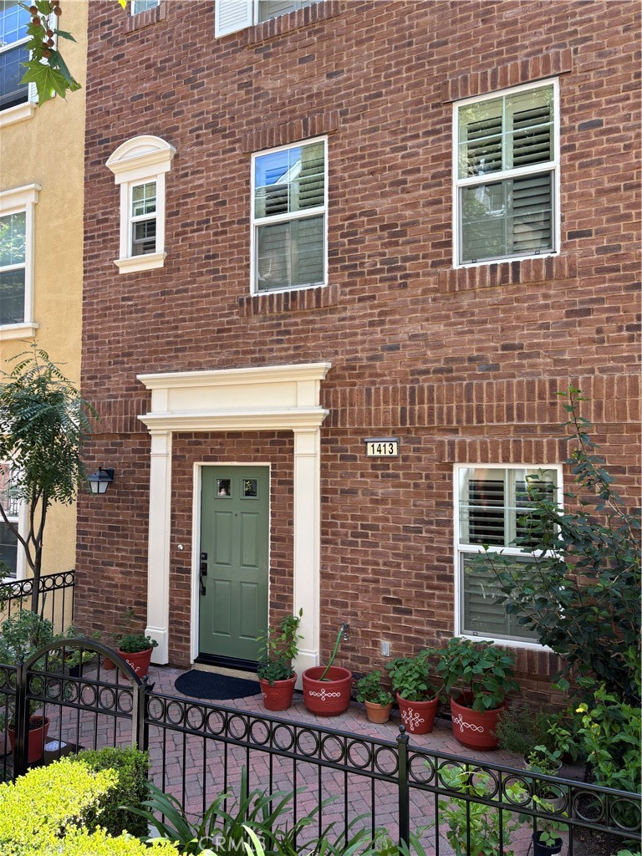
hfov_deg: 53.1
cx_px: 321
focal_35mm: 26
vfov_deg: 67.3
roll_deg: -1.9
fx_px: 643
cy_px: 428
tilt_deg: +2.5
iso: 50
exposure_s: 1/283
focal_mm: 5.96
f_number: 1.6
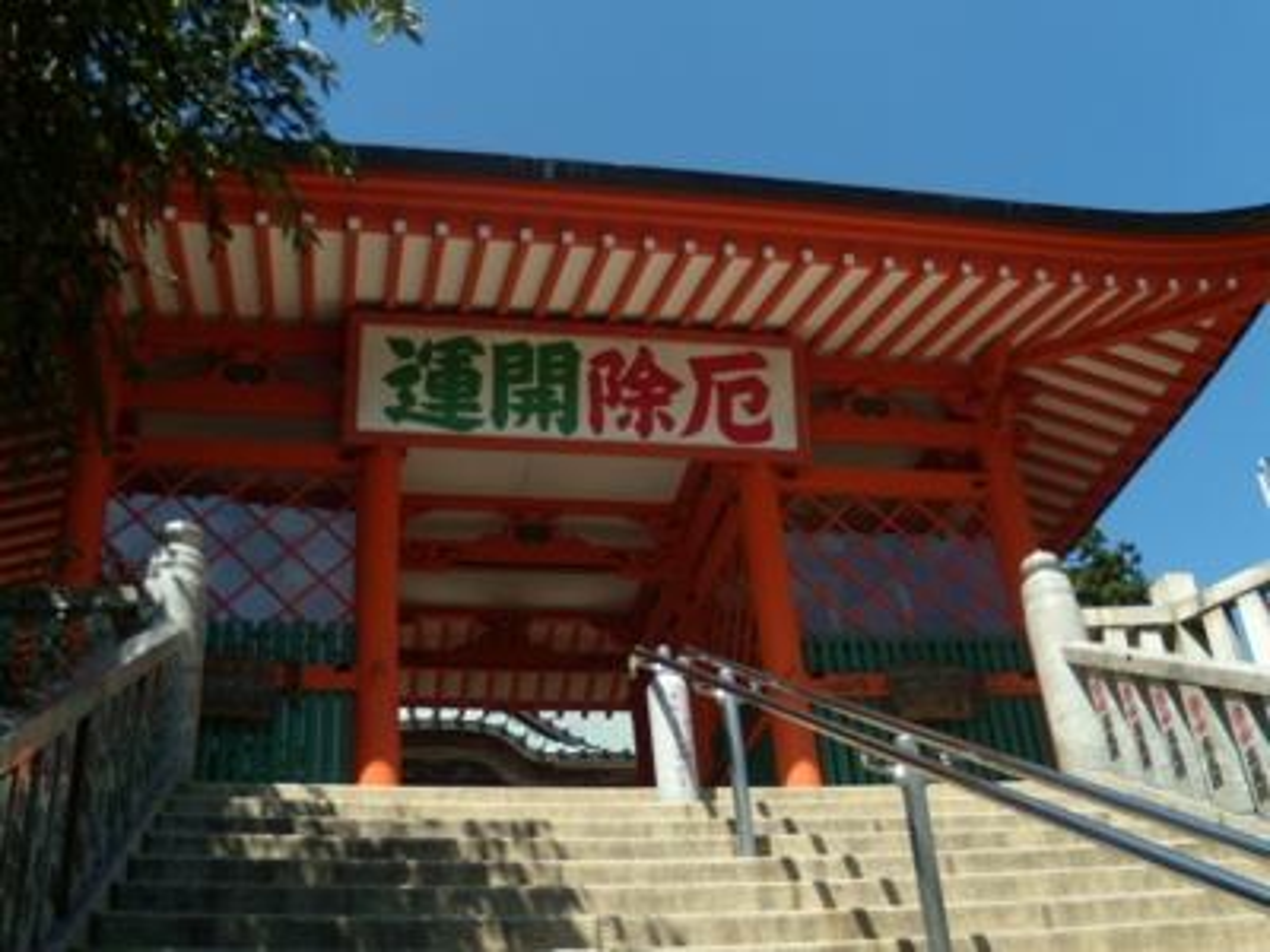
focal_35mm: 36
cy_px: 476
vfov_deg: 39.7
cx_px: 635
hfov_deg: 51.4
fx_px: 1321
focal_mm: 6.4
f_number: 3.6
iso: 80
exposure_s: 1/500
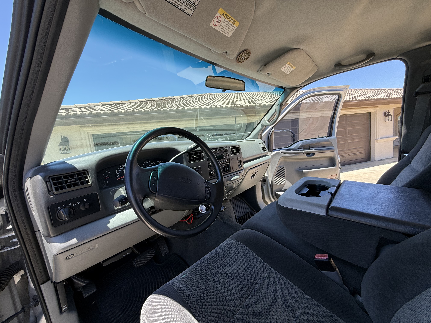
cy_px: 162
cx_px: 216
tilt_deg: -5.3
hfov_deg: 102.1
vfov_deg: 85.7
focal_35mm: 14
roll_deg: +6.2
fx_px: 174
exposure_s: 1/347
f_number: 2.2
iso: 50
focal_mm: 2.22
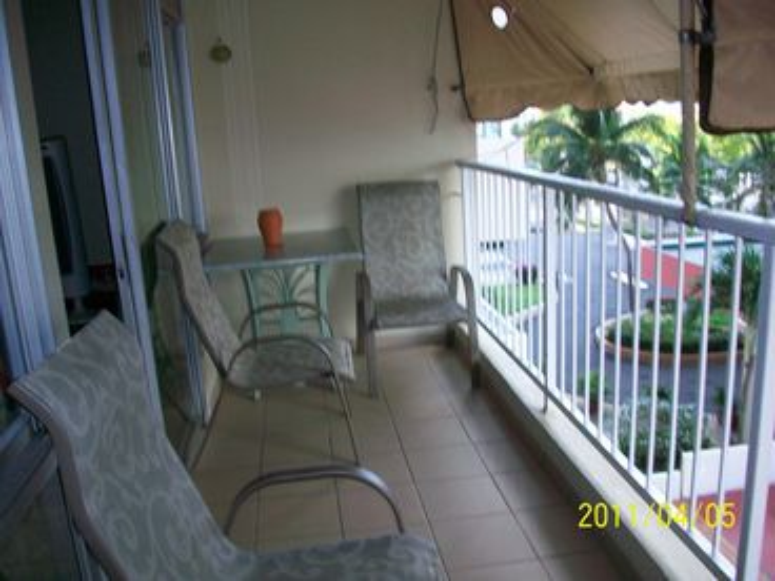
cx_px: 388
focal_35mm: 32
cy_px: 290
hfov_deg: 56.8
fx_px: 716
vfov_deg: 44.2
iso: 120
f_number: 2.8
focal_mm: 5.7
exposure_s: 1/80
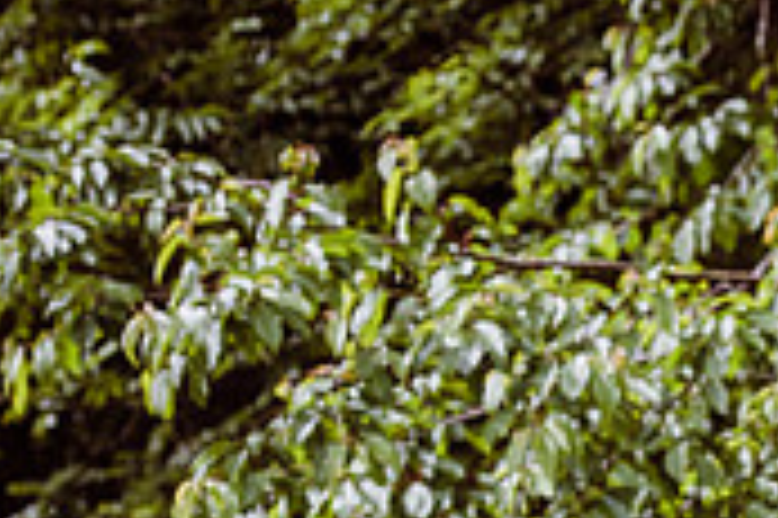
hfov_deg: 6.7
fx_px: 6520
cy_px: 759
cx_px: 1151
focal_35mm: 302
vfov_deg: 4.5
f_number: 4.5
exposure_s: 1/1000
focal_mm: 90
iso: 250
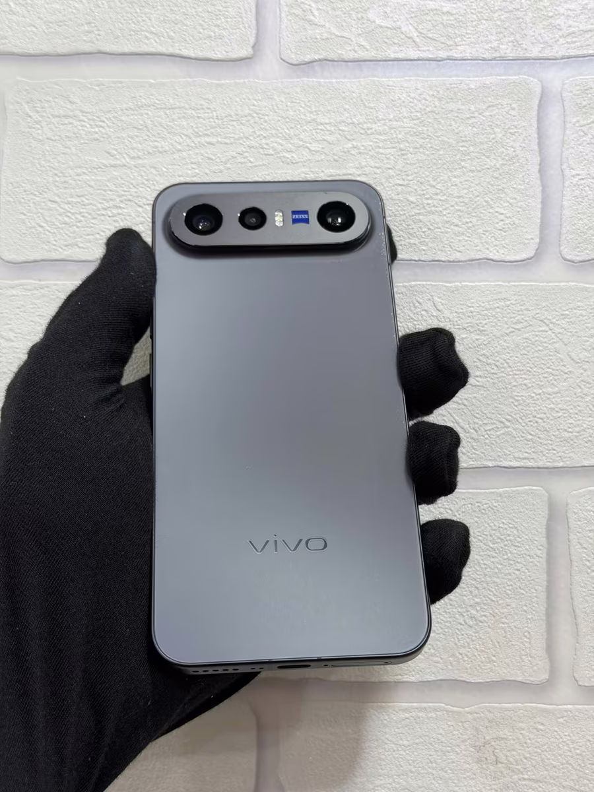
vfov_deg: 39.7
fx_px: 1098
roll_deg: -0.7
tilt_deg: +4.2
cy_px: 396
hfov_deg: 30.3
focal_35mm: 48
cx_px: 297
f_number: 1.78
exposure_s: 1/50
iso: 64
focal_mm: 6.76
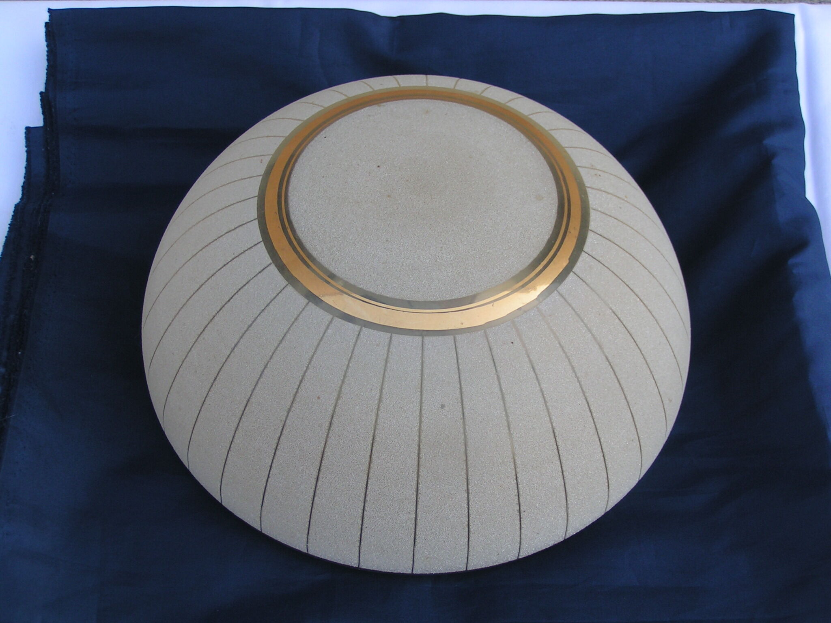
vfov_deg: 28.0
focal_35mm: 52
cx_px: 416
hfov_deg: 36.8
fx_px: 1248
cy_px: 312
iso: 50
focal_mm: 8
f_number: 3.5
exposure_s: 1/80
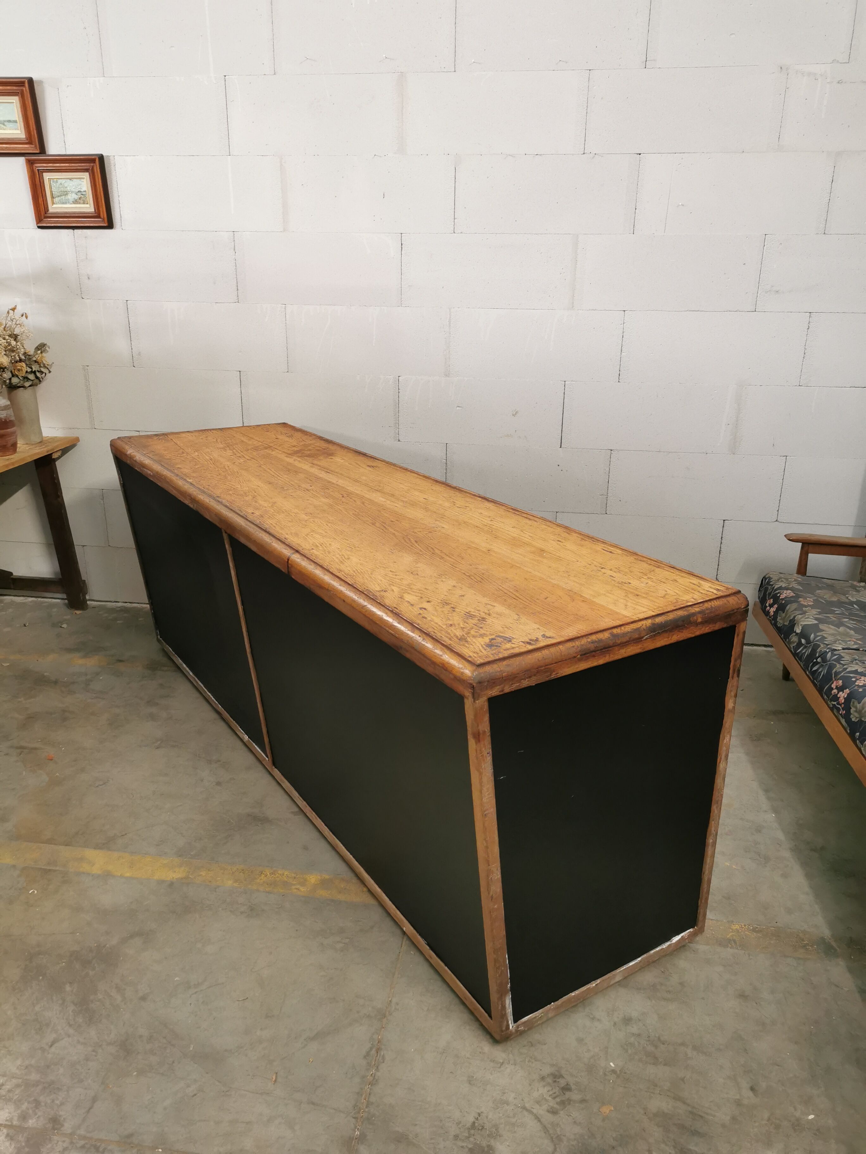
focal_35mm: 27
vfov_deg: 65.3
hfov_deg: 51.4
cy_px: 577
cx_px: 433
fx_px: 901
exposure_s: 1/50
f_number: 1.8
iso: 250
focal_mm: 5.58
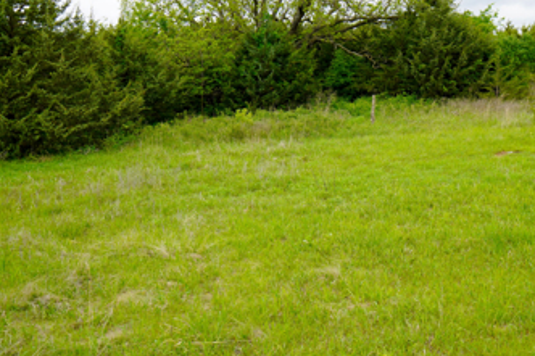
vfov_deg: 31.2
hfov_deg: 45.4
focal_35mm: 43
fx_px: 634
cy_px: 124
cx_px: 334
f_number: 7.1
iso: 100
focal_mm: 21
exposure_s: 1/100
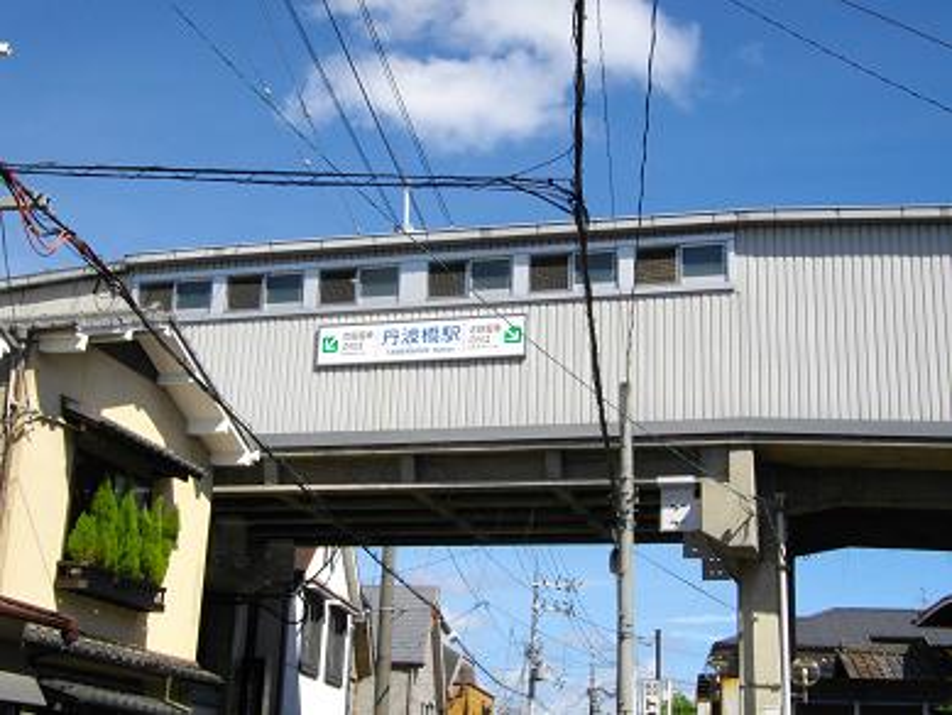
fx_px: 1376
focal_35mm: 50
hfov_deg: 38.2
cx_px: 476
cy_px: 358
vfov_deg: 29.1
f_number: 7
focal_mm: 8.8
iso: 100
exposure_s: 1/250
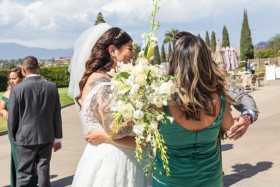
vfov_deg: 27.0
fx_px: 389
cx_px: 140
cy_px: 94
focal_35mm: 50
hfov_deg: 39.6
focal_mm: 50
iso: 100
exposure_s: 1/200
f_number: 9
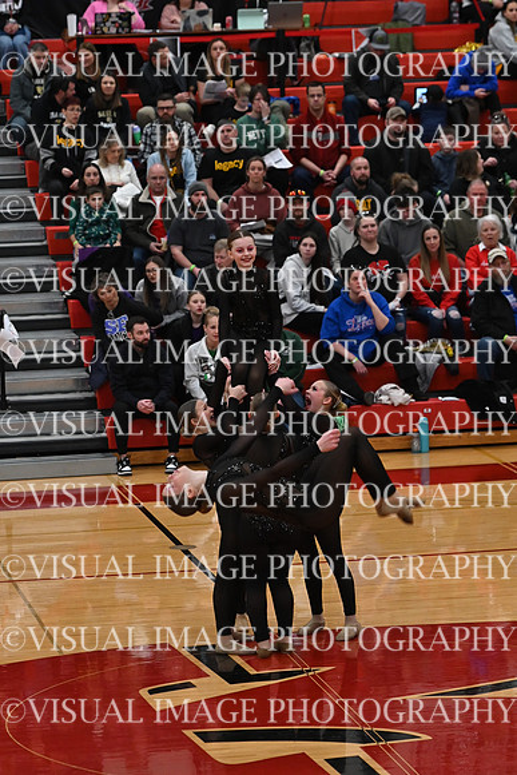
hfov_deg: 8.7
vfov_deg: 13.1
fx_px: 3380
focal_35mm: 157
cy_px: 388
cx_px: 258
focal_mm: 105
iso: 3200
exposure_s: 1/400
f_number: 4
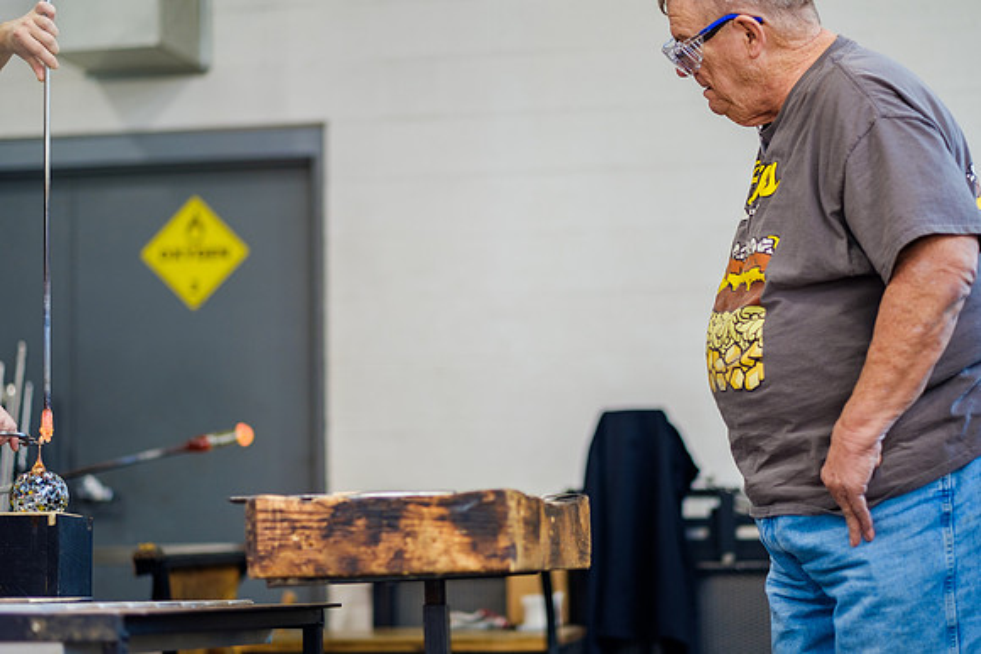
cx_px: 514
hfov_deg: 22.7
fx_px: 2444
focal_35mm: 90
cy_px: 319
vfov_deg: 15.3
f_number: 1.2
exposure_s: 1/125
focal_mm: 56
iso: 200
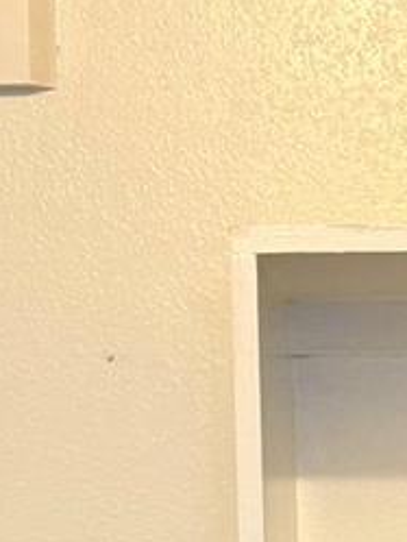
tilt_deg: -11.6
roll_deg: -0.2
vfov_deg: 11.8
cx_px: 466
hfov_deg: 9.9
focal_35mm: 148
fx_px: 2318
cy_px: 1108
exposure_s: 1/60
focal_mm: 6.76
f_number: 1.78
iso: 250
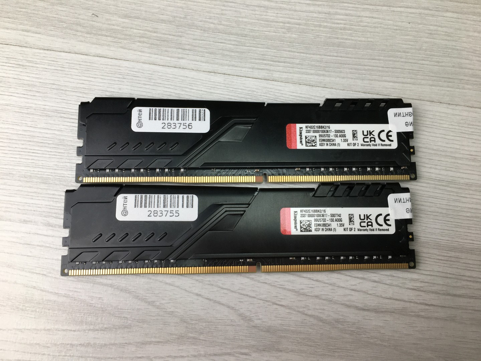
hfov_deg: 61.7
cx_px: 240
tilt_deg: -79.8
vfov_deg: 48.2
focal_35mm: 29
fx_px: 403
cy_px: 180
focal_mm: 4.15
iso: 40
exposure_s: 1/100
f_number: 2.2
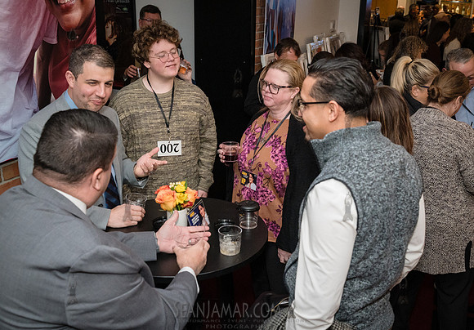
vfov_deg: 36.2
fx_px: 504
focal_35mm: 38
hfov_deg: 50.3
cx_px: 252
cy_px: 168
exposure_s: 1/320
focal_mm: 36
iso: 6400
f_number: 5
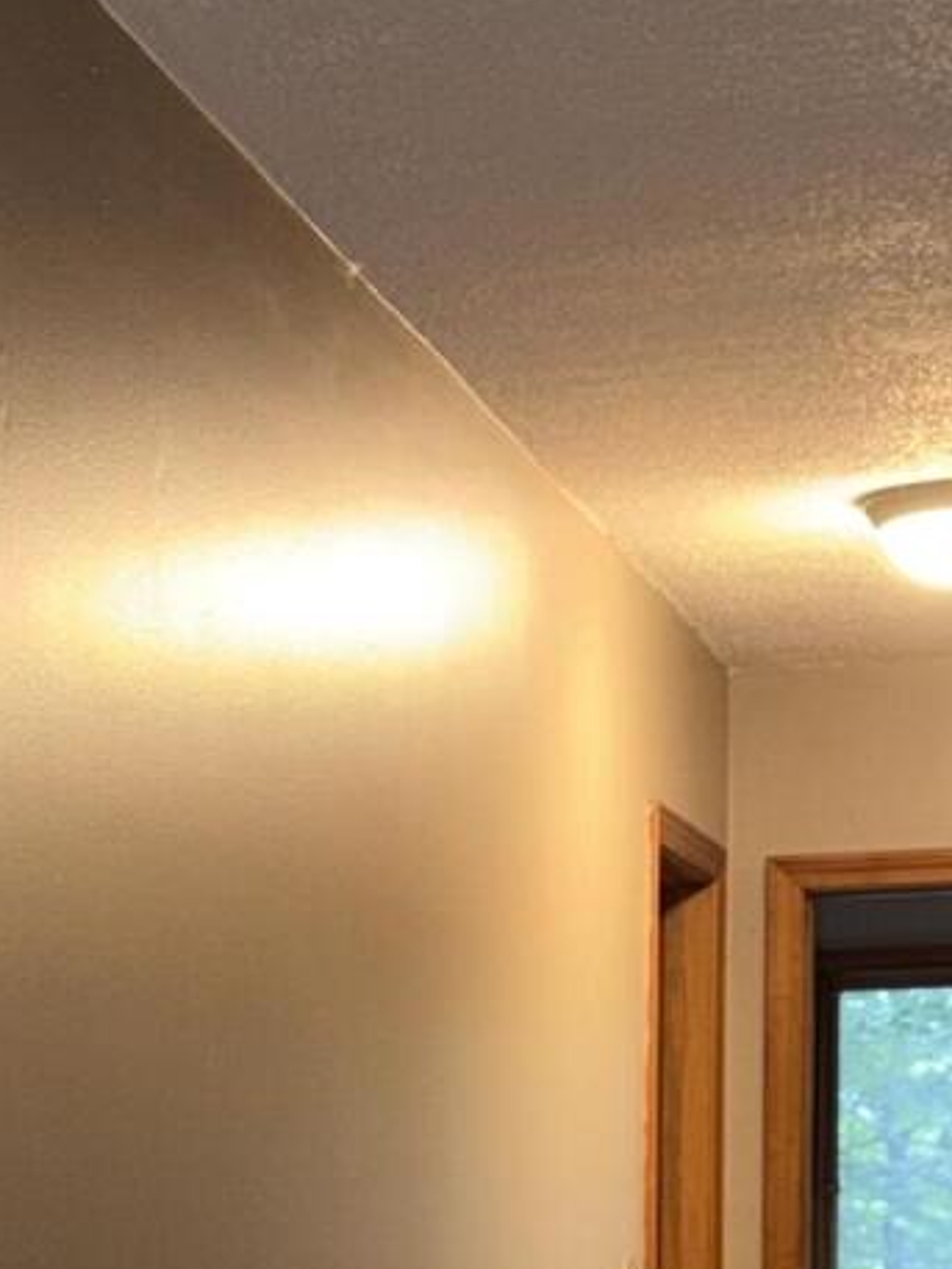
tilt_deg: -4.4
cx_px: -72
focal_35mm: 105
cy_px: 1466
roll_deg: +0.3
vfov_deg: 17.9
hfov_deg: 13.8
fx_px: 3848
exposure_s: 1/14
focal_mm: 6.76
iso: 125
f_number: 1.78
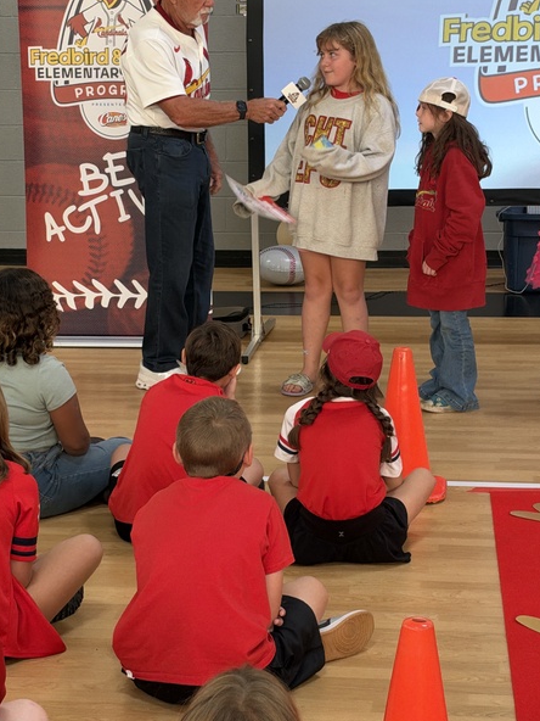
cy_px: 340
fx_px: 1726
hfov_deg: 17.8
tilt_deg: -10.4
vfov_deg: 23.6
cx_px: 237
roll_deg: +0.9
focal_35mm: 83
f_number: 1.8
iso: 80
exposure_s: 1/62
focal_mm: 6.93
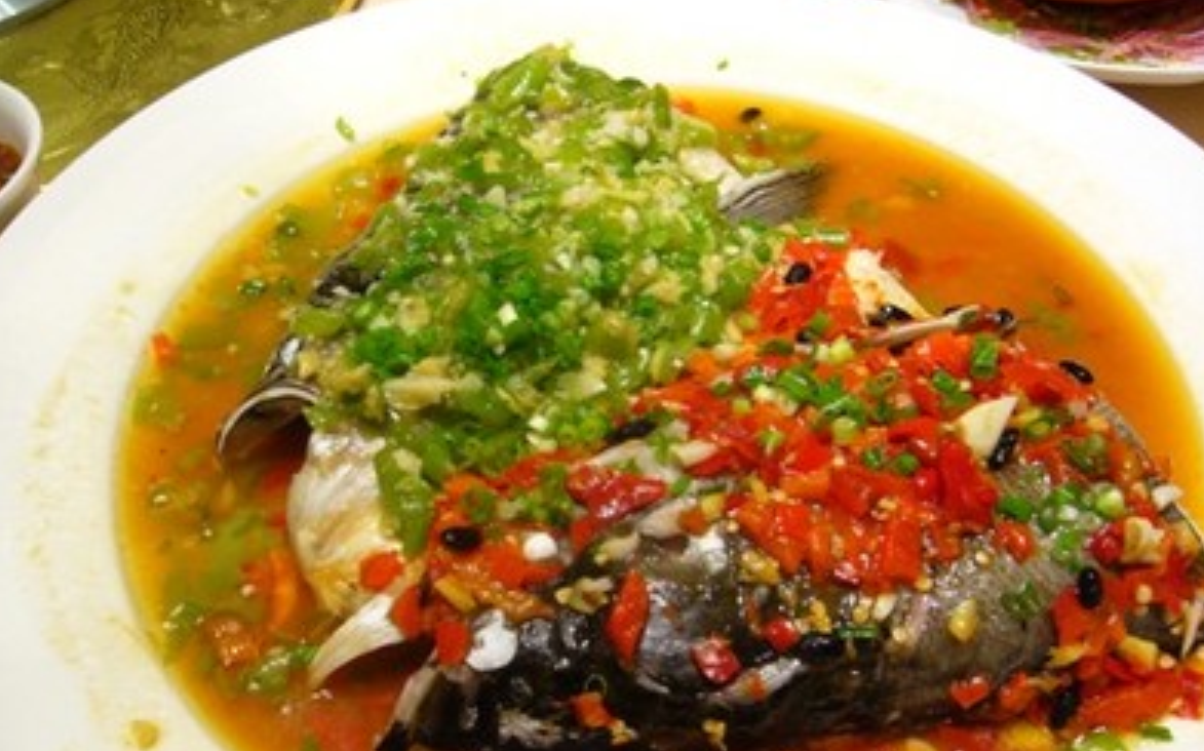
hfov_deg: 51.6
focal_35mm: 38
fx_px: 1246
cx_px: 607
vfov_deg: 33.5
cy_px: 443
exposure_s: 1/15
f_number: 2.8
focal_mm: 5.8
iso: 160
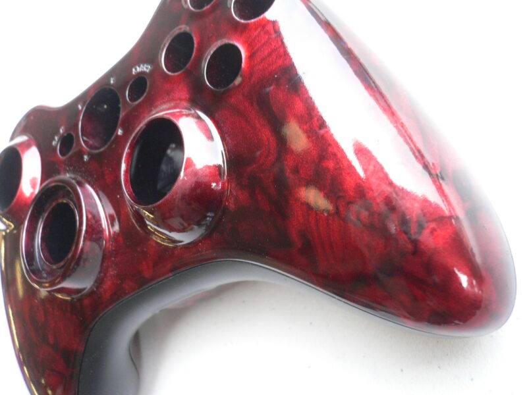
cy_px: 198
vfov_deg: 40.7
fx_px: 533
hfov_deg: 52.6
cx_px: 264
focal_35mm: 35
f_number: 2.8
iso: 200
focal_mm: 5.8
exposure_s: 1/15
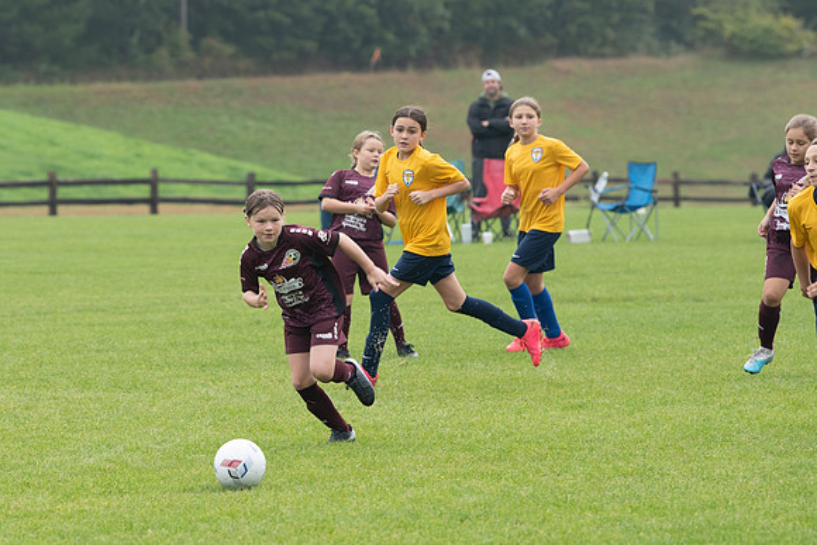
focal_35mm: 269
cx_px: 188
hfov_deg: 7.6
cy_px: 277
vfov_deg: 5.1
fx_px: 6112
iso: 640
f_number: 5
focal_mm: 175
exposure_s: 1/500
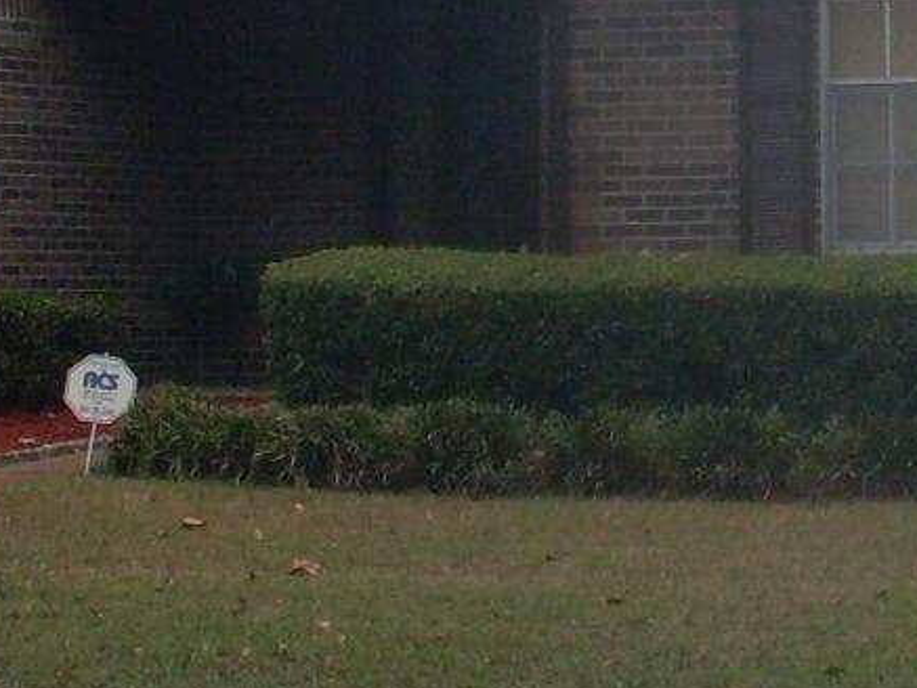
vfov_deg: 8.3
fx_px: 4717
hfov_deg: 10.9
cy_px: -38
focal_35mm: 178
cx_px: 1079
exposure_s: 1/90
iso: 80
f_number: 8.4
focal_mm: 6.3
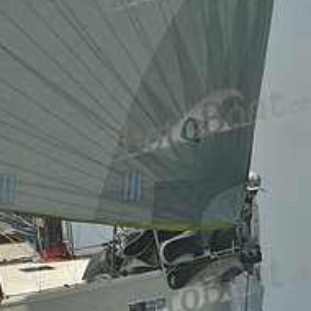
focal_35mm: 520
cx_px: 13
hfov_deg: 3.4
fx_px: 5286
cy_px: 230
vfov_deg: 3.4
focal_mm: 200
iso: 280
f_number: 9
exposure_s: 1/1250
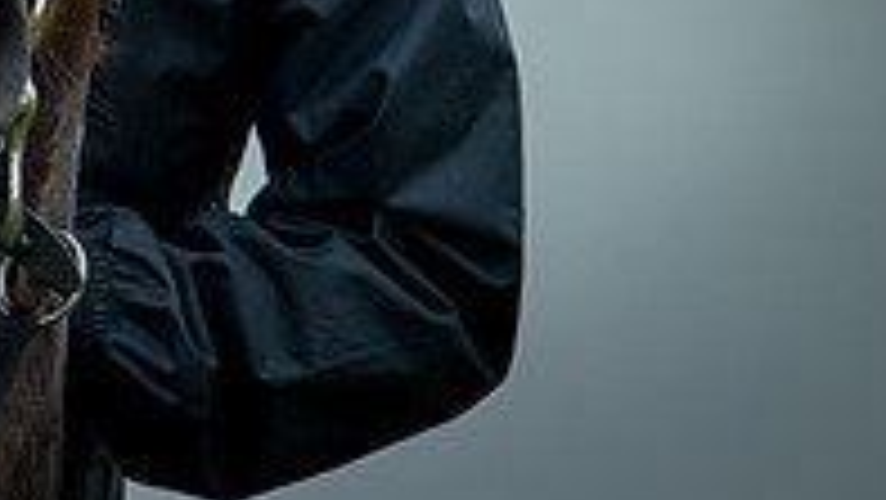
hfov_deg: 1.1
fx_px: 45642
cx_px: 49
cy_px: -396
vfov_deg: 0.6
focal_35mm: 1942
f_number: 4.5
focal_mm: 300
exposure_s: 1/1250
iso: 450
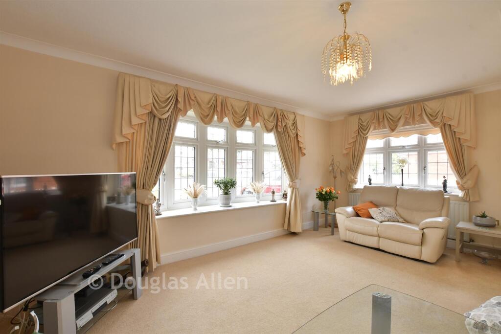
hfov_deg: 100.4
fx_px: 209
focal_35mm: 15
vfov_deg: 77.3
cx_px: 250
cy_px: 167
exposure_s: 1/15
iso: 250
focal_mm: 10
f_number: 8
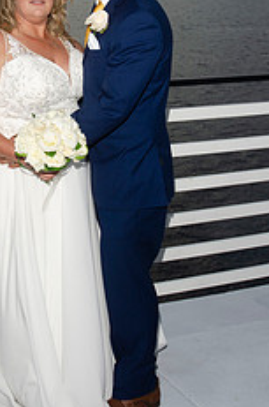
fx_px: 822
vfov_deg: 27.4
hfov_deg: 18.5
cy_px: 107
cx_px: 79
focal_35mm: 73
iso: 200
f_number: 5.6
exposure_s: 1/250
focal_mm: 25
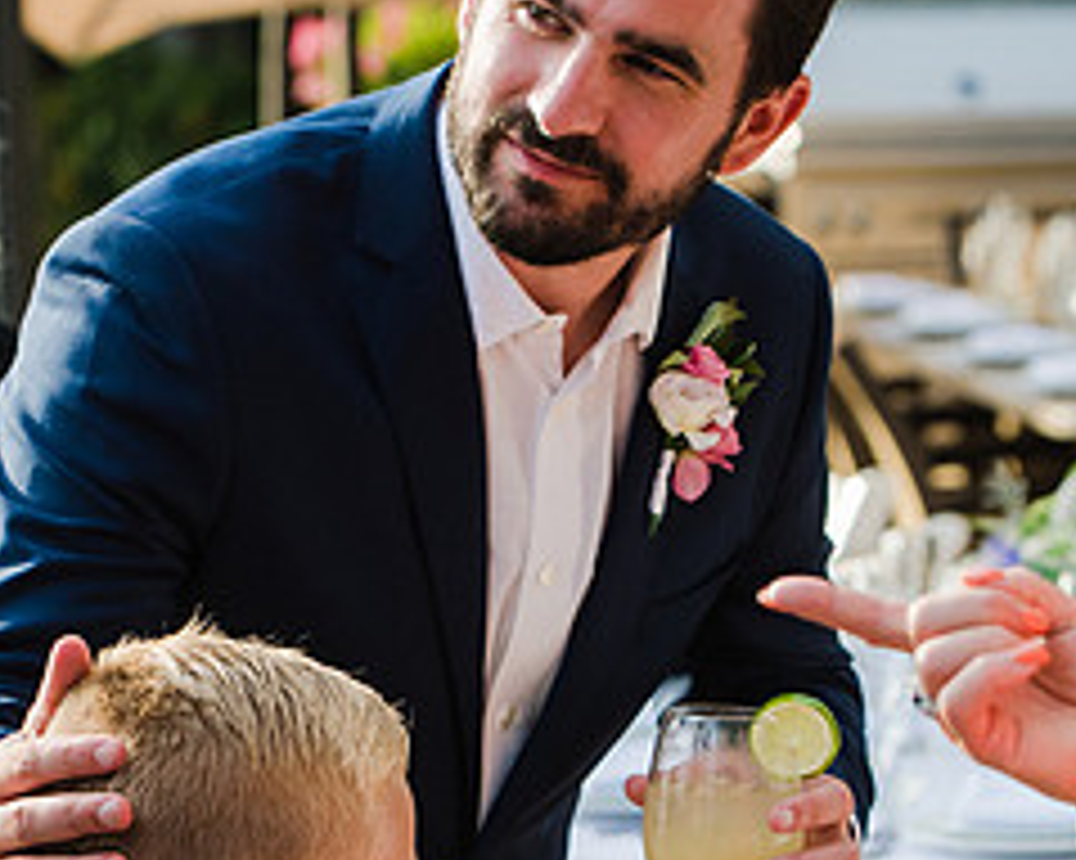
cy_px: 662
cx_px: 527
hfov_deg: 9.3
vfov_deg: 7.5
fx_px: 6589
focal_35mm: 207
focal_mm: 78
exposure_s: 1/1000
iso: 200
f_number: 4.5
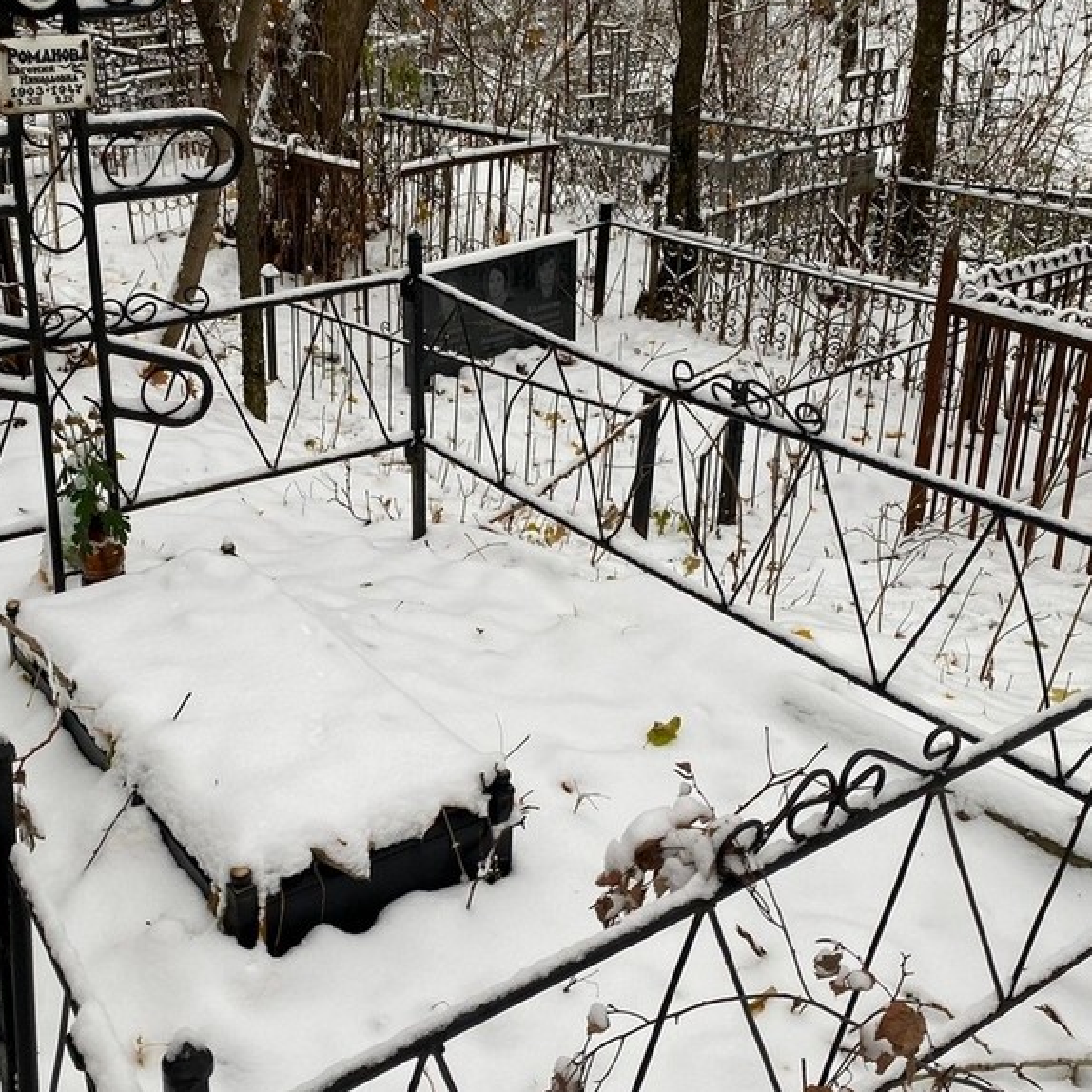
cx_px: 434
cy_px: 493
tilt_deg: -19.4
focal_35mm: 41
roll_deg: +3.7
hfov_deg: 40.7
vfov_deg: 40.9
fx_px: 1463
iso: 32
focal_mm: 4.25
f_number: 1.8
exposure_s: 1/155
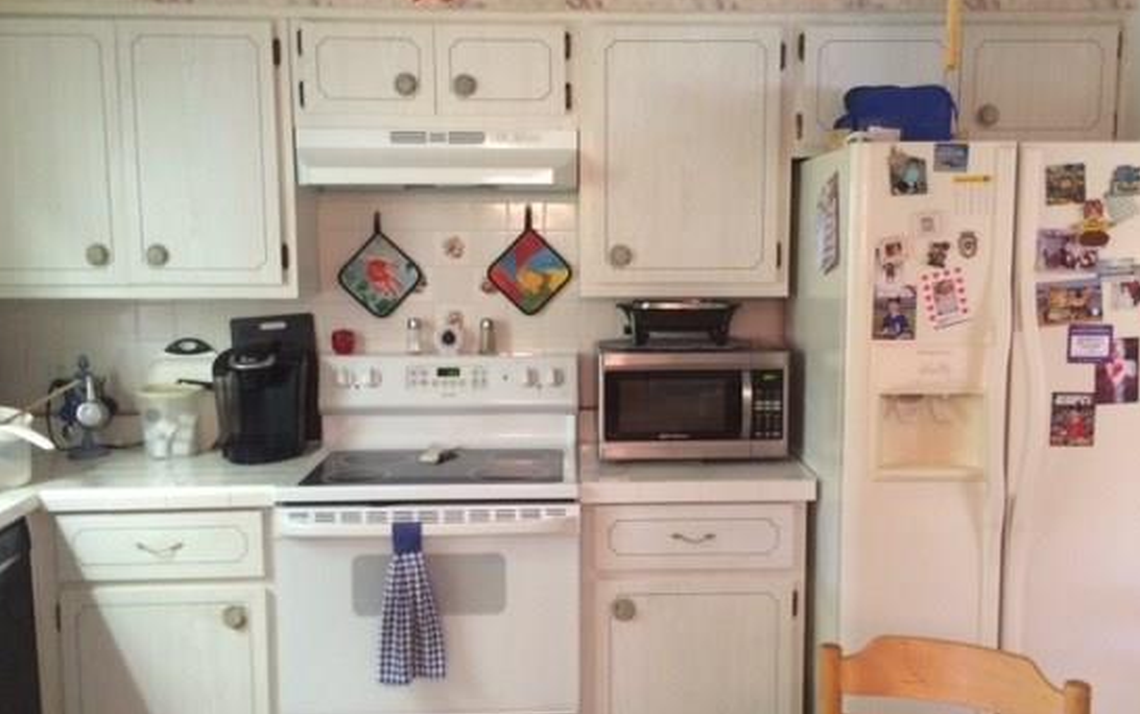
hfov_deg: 53.9
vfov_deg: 35.4
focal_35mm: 36
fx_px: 1119
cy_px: 382
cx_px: 616
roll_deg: +1.0
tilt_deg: -6.8
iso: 320
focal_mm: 4.15
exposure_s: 1/24
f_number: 2.2
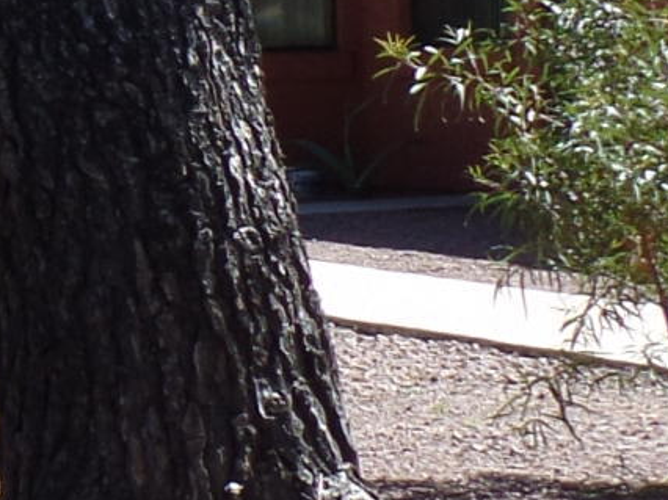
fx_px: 3124
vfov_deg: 9.1
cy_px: 36
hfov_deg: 10.8
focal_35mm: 162
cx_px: -823
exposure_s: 1/350
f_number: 3.5
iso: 80
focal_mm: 4.1
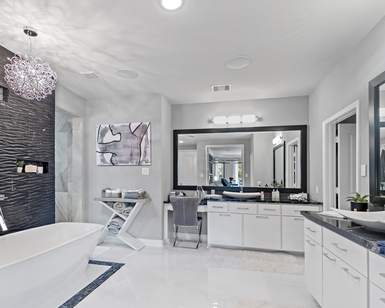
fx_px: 205
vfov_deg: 73.8
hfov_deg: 86.0
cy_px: 151
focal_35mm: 18
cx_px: 170
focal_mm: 14
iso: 800
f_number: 2.8
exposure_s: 1/60
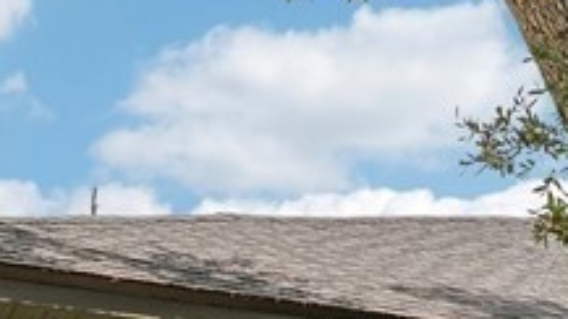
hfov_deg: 15.1
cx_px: 793
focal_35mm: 134
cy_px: 788
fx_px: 2012
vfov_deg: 8.3
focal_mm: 25.5
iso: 400
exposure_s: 1/320
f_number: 8
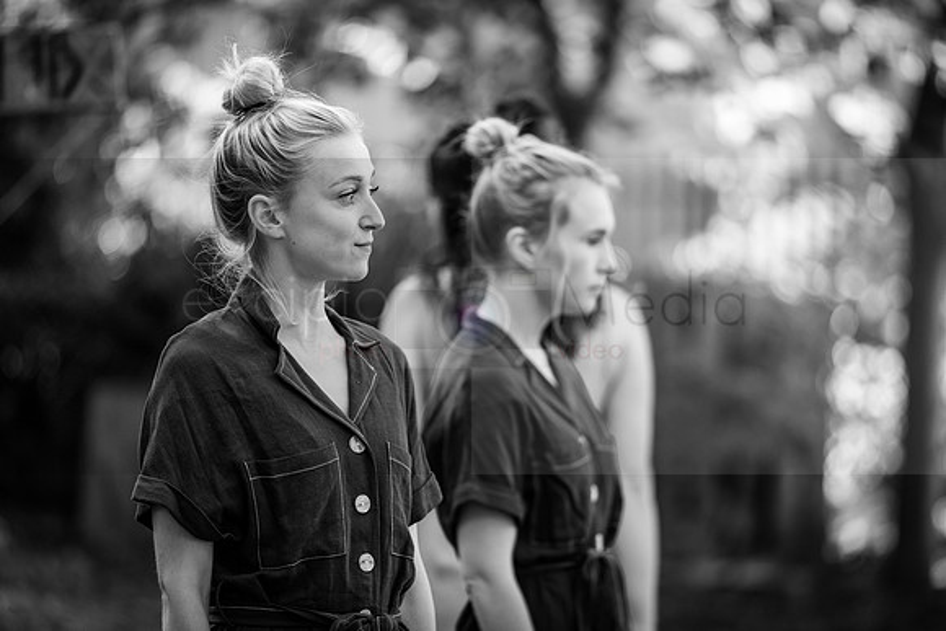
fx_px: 5873
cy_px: 347
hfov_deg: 9.2
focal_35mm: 223
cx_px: 528
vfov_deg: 6.2
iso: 320
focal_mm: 200
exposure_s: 1/250
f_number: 2.8
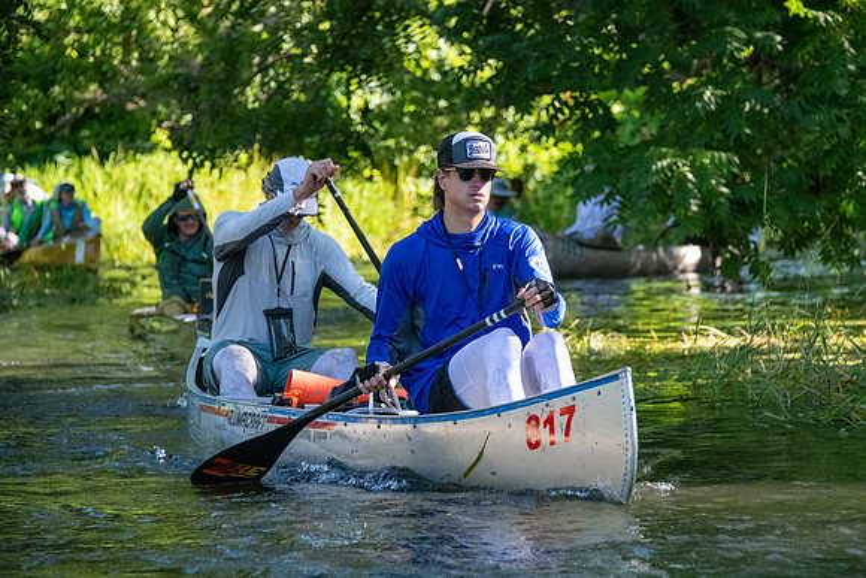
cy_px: 297
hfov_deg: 12.3
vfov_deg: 8.2
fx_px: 4033
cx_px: 501
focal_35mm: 168
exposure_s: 1/3200
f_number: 5.6
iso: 4500
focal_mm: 145
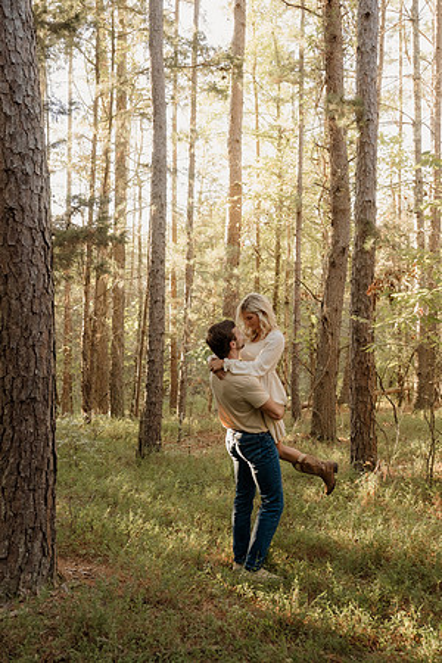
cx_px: 221
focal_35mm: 36
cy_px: 332
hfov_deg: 36.9
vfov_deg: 53.1
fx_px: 663
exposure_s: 1/125
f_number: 3.2
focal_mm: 24
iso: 500
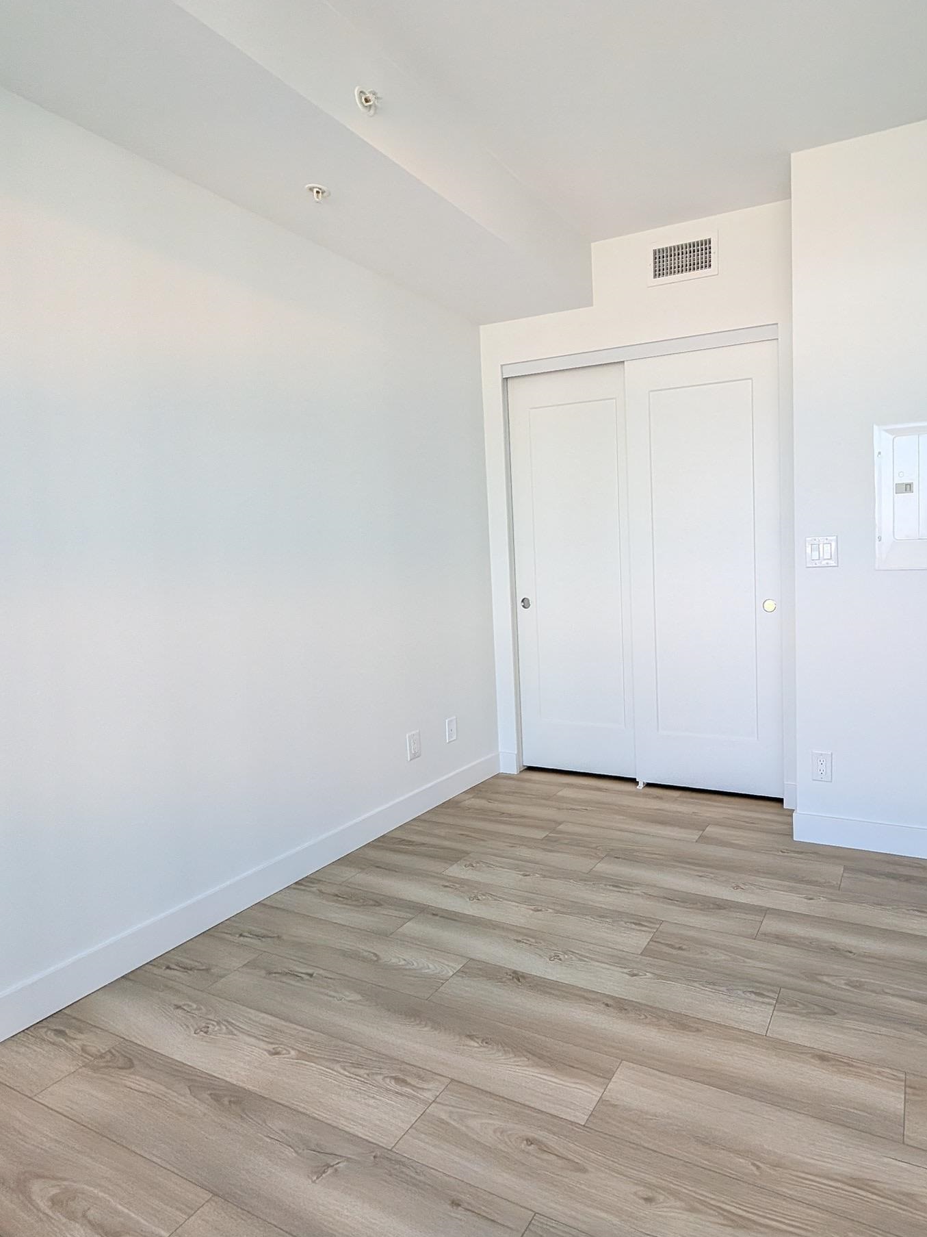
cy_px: 597
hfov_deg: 71.6
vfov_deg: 91.0
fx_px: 607
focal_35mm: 17
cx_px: 646
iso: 49
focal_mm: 2.02
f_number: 1.7
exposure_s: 1/672
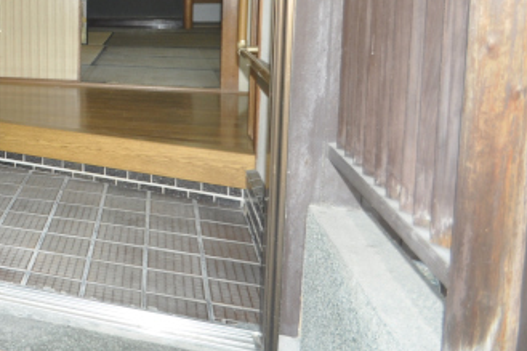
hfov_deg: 33.8
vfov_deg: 31.0
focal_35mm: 41
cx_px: -163
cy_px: 32
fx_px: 600
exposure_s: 1/80
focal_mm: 10
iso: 400
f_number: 4.5
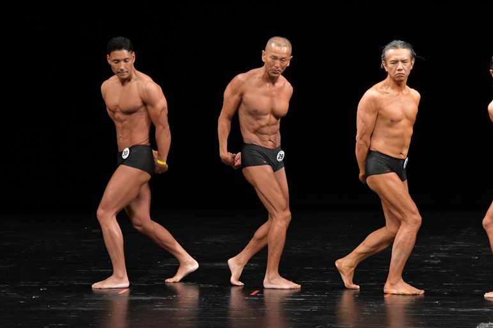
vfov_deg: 5.3
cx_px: 248
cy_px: 165
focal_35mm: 257
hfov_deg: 8.0
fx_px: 3518
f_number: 5.6
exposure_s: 1/400
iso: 3200
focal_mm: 170
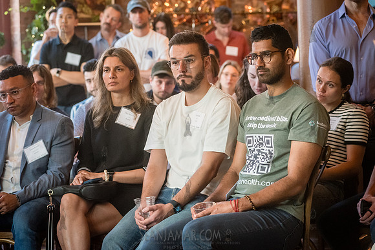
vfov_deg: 13.0
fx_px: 1094
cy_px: 125
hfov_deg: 19.5
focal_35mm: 105
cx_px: 188
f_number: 4.5
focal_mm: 105
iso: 5000
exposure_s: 1/200
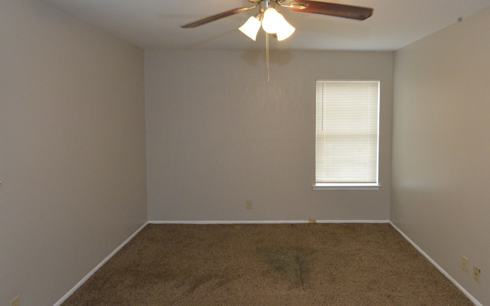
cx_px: 276
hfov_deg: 81.9
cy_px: 126
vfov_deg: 56.9
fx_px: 280
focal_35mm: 21
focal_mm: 14
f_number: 11
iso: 6400
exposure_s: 1/125
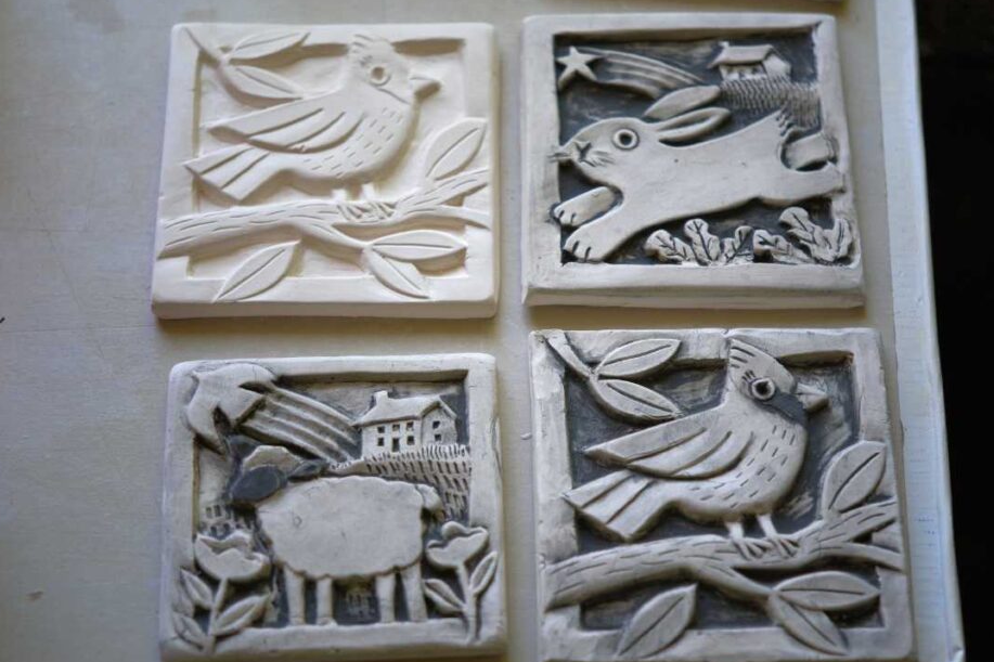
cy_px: 329
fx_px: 1849
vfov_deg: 20.3
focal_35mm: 67
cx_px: 520
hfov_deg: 30.1
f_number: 1.8
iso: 250
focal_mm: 40
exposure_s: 1/300
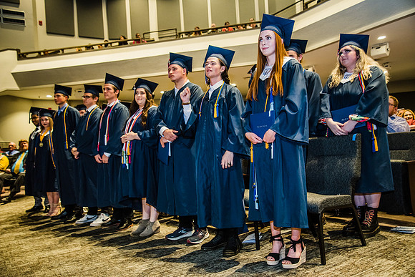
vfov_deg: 41.1
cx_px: 208
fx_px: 369
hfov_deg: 58.7
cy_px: 138
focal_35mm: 32
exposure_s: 1/50
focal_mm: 32
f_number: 4.5
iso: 800
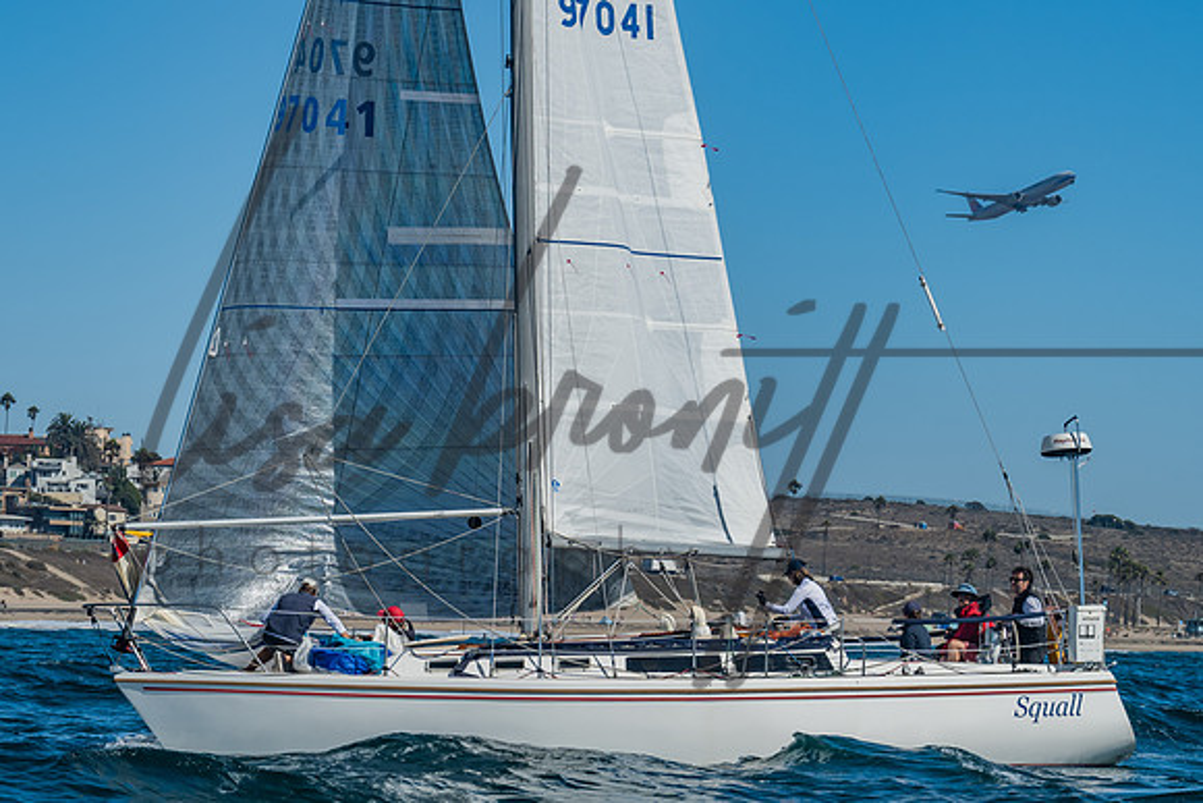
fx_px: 4809
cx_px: 516
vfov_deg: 9.5
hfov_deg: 14.3
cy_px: 545
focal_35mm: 144
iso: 160
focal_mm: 76
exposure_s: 1/500
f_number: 6.3
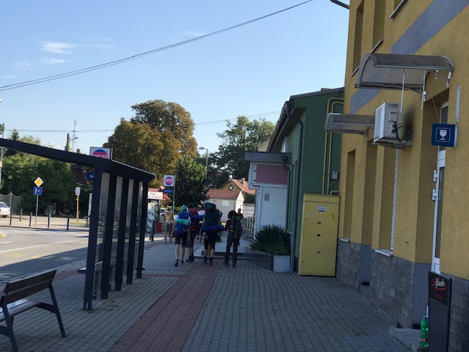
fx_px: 772
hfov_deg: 33.8
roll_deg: -4.4
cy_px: 176
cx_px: 234
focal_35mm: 57
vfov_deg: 25.7
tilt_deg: +2.3
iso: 20
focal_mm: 6.6
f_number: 2.8
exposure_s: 1/754
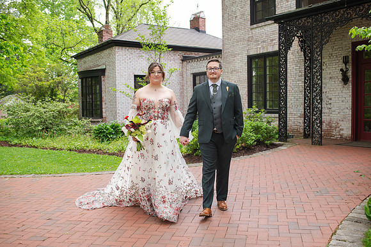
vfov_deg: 37.1
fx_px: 368
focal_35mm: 36
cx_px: 188
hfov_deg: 53.6
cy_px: 126
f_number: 3.2
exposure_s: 1/320
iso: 140
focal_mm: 35
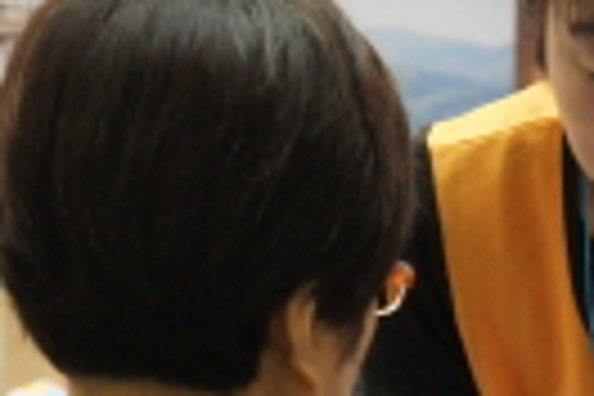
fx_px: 4295
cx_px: 446
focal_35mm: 260
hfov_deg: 7.9
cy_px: 459
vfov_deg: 5.3
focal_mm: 37
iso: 1600
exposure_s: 1/100
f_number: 4.5
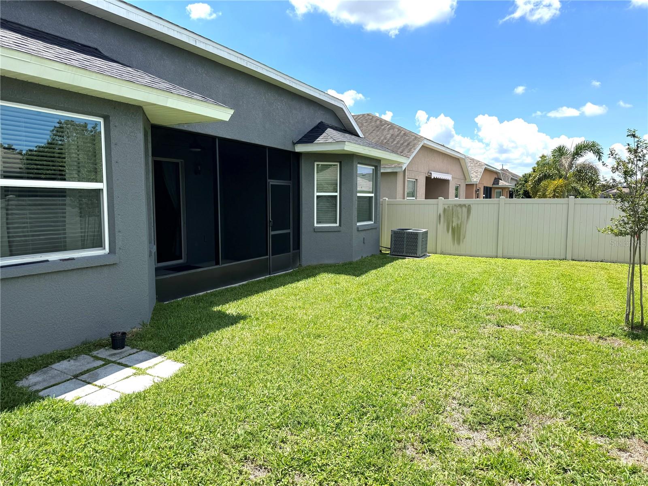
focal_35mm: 24
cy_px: 243
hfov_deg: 71.6
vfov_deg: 56.8
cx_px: 324
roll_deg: -0.6
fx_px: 449
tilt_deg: -6.9
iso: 80
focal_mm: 6.76
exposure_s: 1/3597
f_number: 1.78
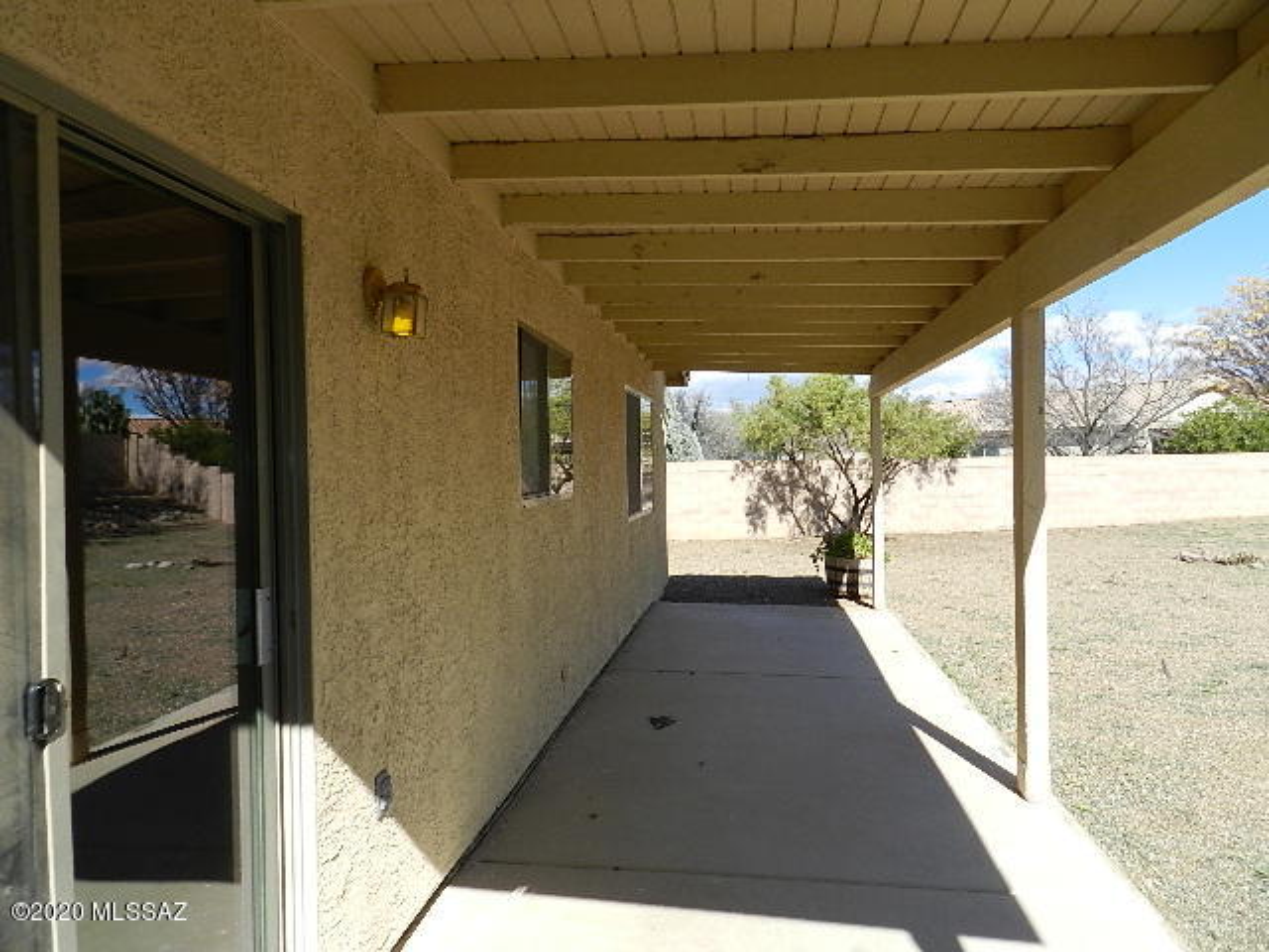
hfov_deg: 73.9
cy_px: 476
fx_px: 843
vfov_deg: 58.9
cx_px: 634
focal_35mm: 23
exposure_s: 1/800
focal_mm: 4
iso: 160
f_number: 4
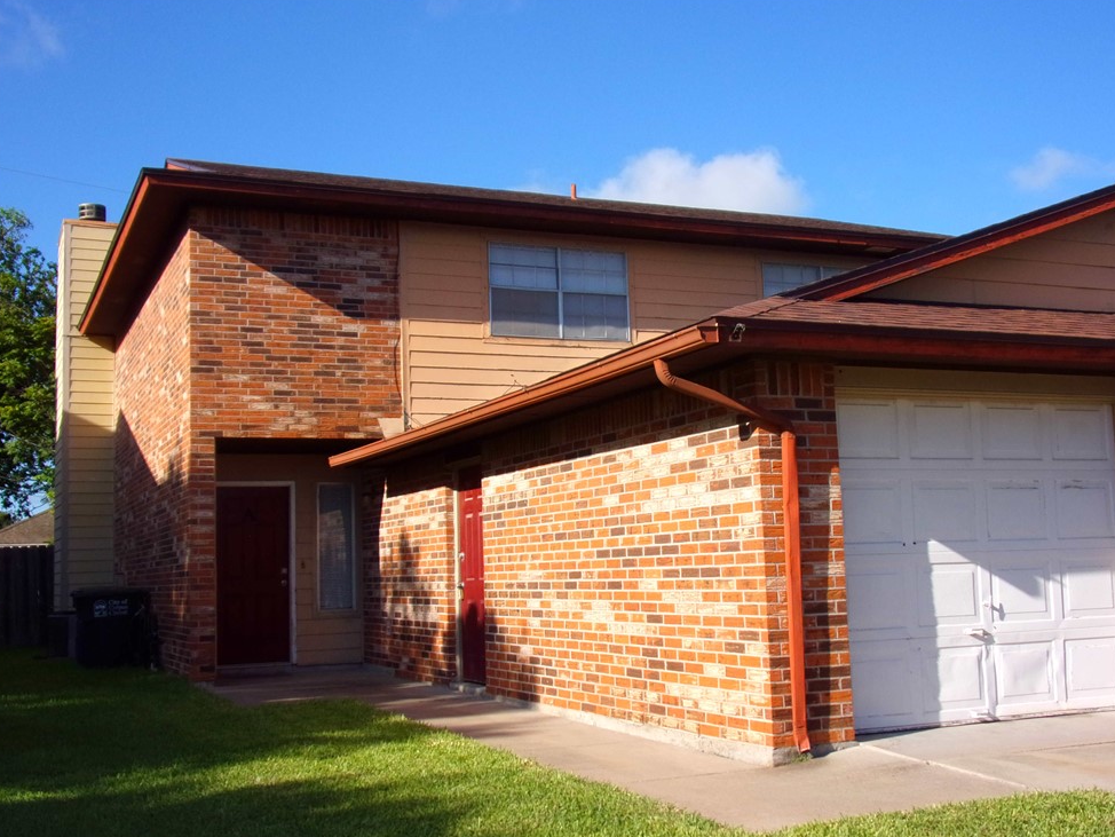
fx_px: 1321
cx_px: 571
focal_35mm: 41
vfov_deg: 35.2
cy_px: 425
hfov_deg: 45.8
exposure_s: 1/680
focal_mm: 7
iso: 80
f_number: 3.9
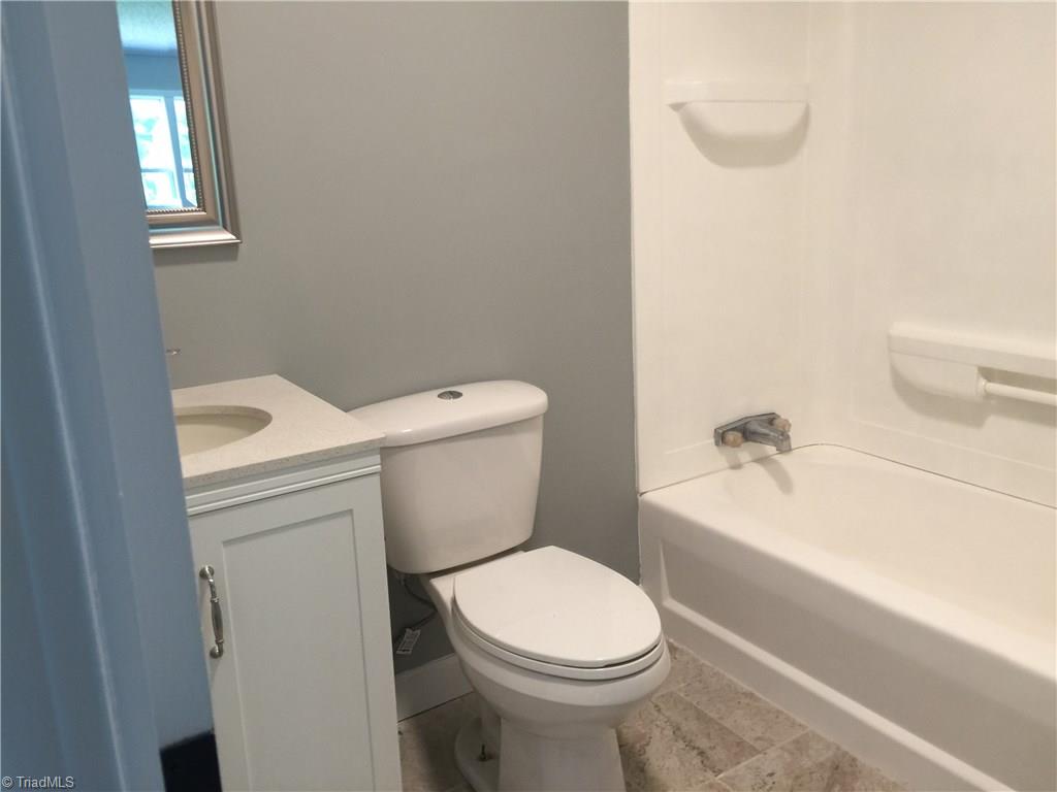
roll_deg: +1.3
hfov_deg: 61.7
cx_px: 528
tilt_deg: -10.2
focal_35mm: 29
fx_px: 886
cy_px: 396
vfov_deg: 48.2
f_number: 2.2
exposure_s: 1/15
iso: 40
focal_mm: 4.15
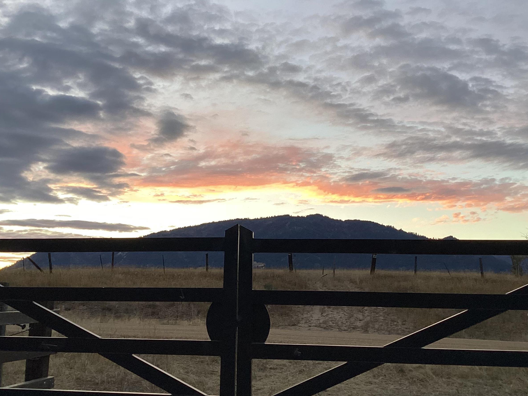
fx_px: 610
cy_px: 177
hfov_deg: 46.8
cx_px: 253
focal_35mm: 40
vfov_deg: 35.9
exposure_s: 1/120
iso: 80
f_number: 2.4
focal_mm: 3.3
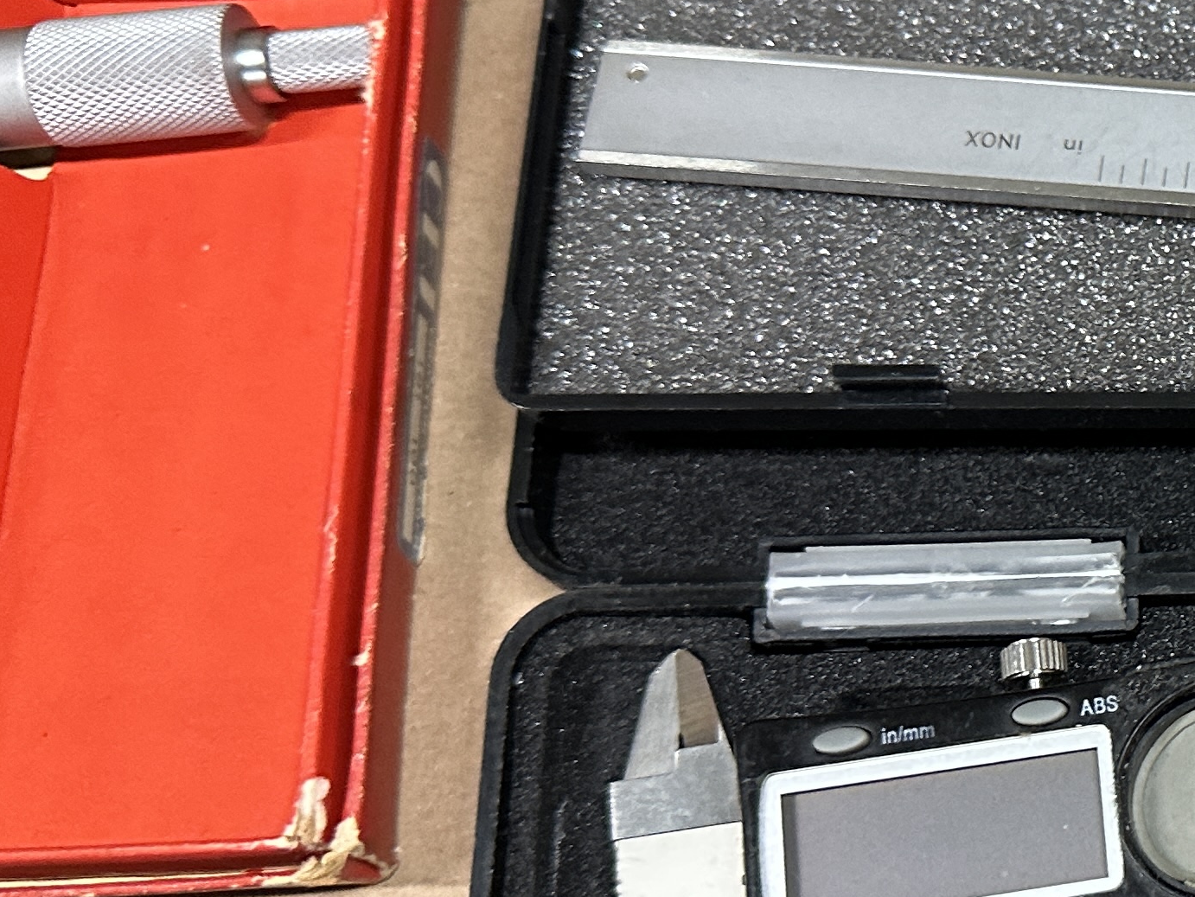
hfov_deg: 23.7
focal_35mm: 70
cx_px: 1645
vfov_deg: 21.0
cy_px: 442
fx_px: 2417
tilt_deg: -68.5
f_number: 1.78
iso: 400
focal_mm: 6.86
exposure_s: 1/50
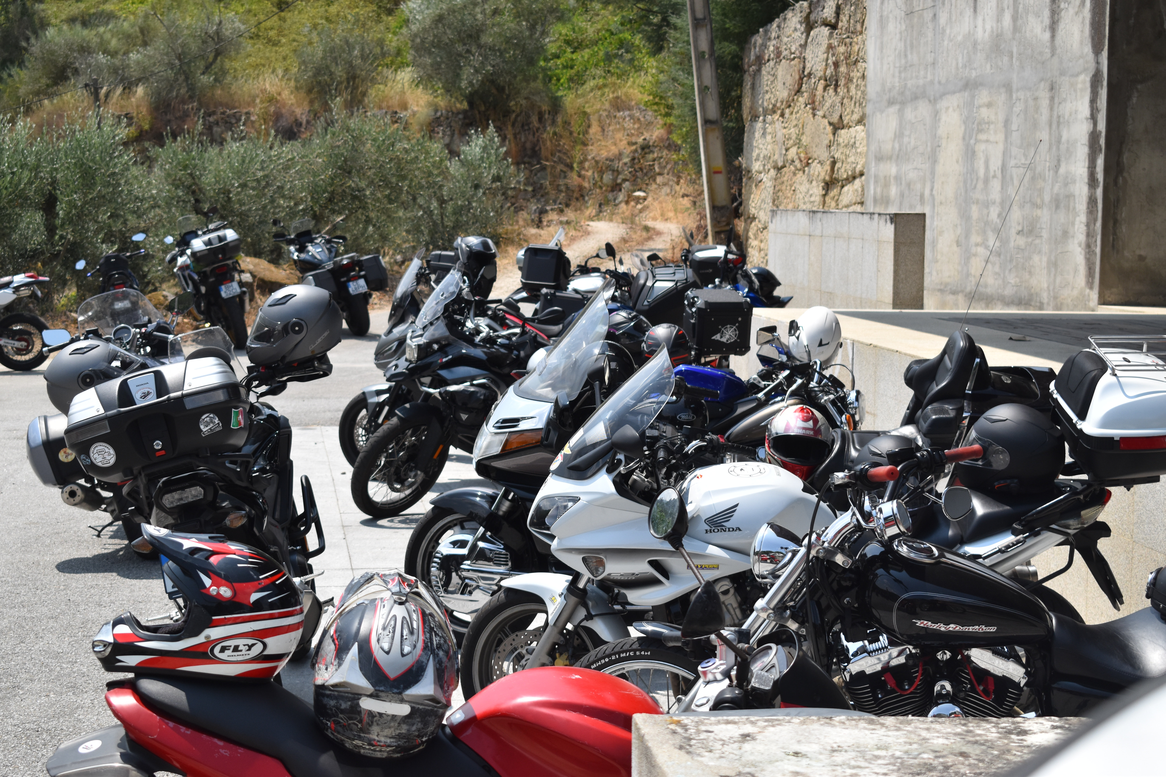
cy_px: 388
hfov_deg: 28.1
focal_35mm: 72
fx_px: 2332
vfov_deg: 18.9
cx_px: 583
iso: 400
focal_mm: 48
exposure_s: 1/1600
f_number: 6.3
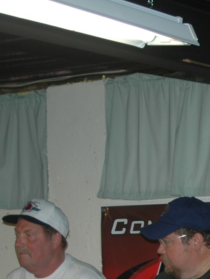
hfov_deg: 10.3
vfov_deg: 14.0
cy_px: 292
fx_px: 1116
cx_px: 345
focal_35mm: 138
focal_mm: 30
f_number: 4
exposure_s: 1/60
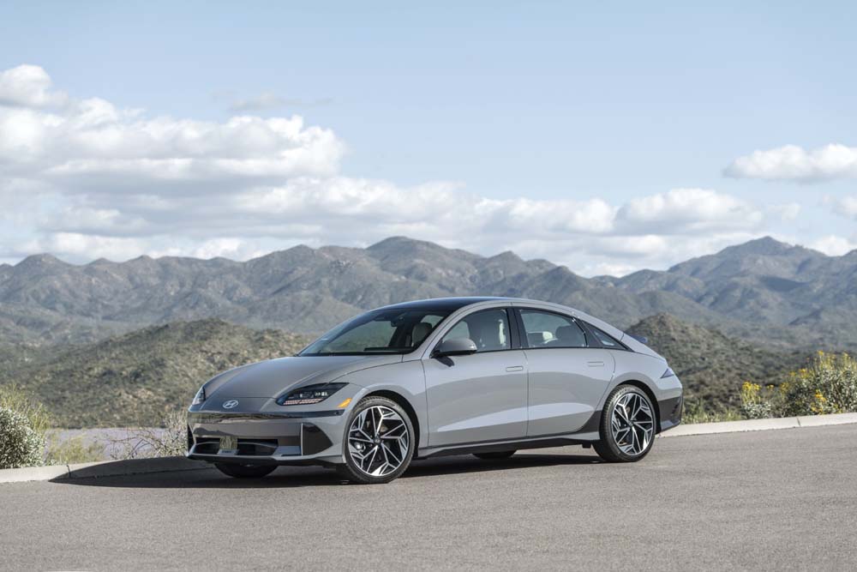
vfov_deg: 15.9
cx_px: 428
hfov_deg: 23.6
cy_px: 286
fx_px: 2047
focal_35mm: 86
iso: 64
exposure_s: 1/200
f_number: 5
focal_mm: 86
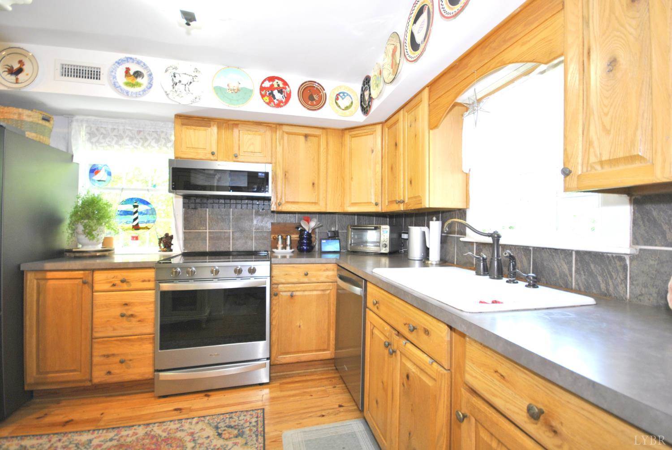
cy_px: 225
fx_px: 280
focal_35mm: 15
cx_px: 336
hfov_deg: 100.3
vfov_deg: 77.5
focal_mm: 10
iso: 280
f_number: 4
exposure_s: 1/30
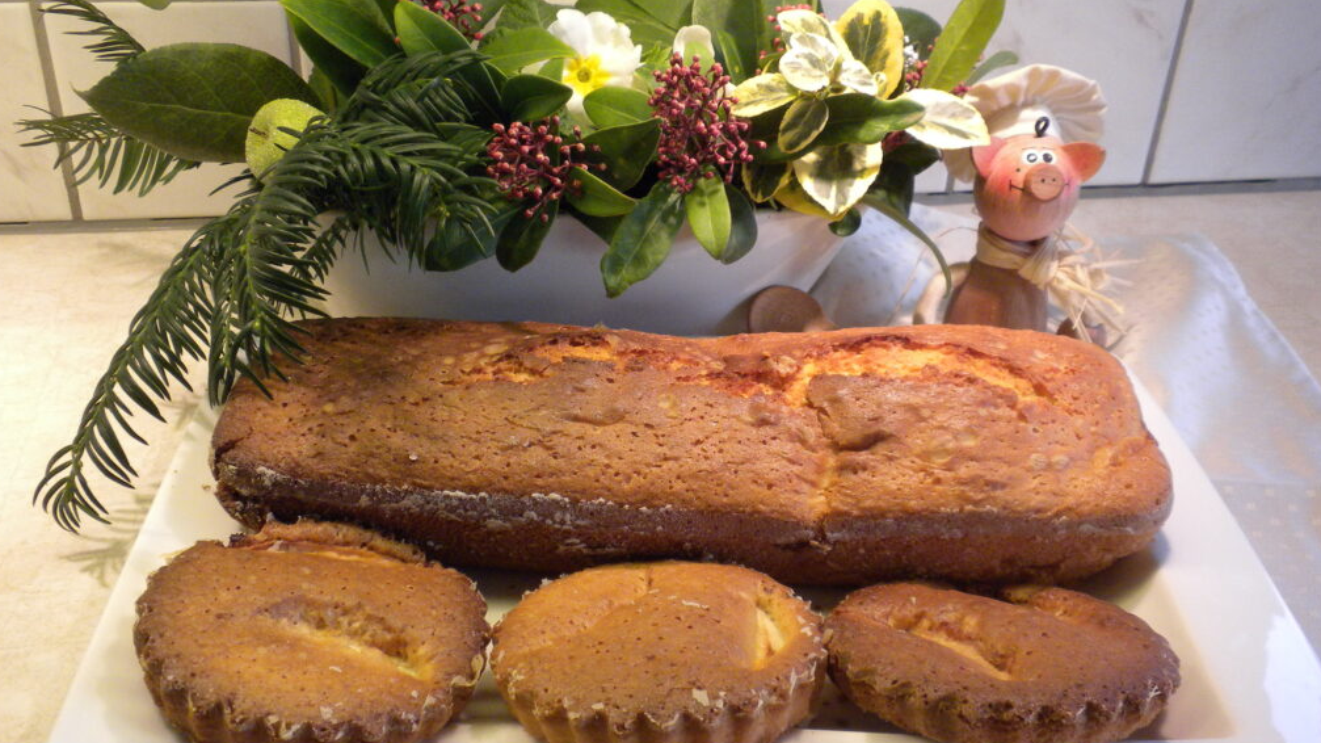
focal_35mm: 41
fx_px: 1436
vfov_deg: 29.0
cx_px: 655
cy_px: 374
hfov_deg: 49.4
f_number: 3.5
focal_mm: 6.6
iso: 359
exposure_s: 1/60.3
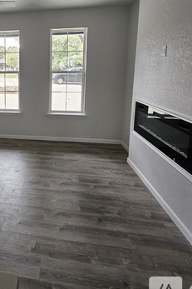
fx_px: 208
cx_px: 6
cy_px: 102
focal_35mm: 26
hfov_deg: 43.5
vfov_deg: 67.9
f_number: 2.2
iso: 200
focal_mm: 1.74
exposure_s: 1/100
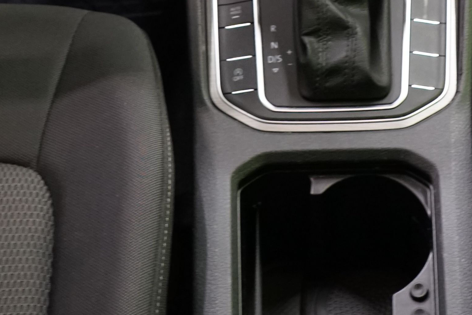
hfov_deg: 18.0
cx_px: 319
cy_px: -278
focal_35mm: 113
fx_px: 1482
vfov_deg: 11.2
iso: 2000
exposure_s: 1/20
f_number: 5
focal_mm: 29
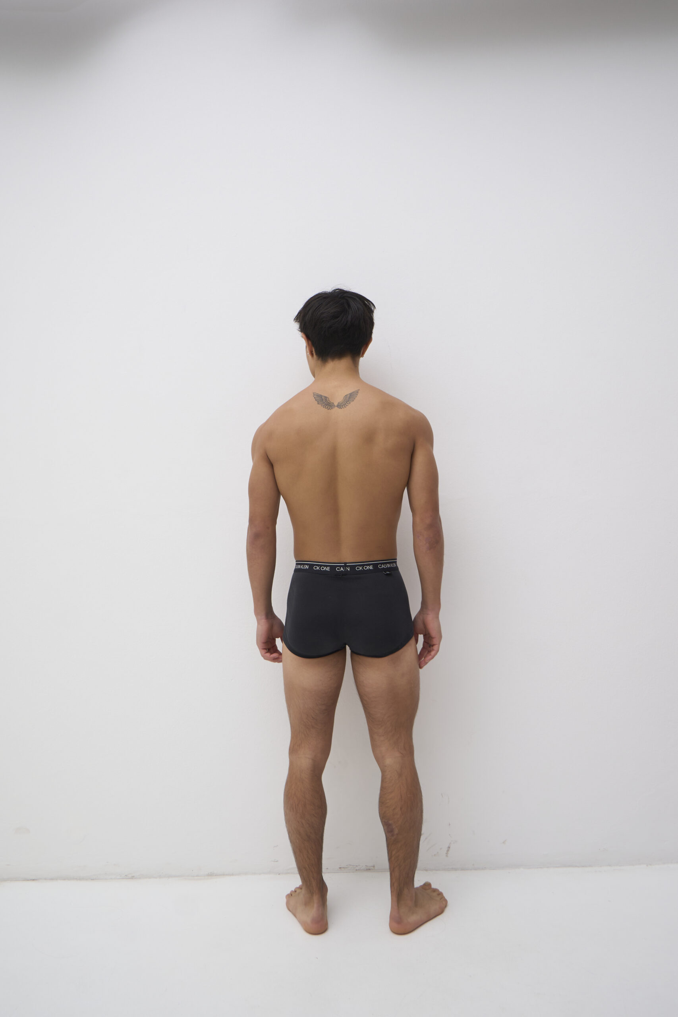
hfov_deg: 47.9
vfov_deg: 67.4
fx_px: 763
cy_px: 508
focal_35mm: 27
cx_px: 339
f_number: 5
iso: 200
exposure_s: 1/100
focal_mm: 18
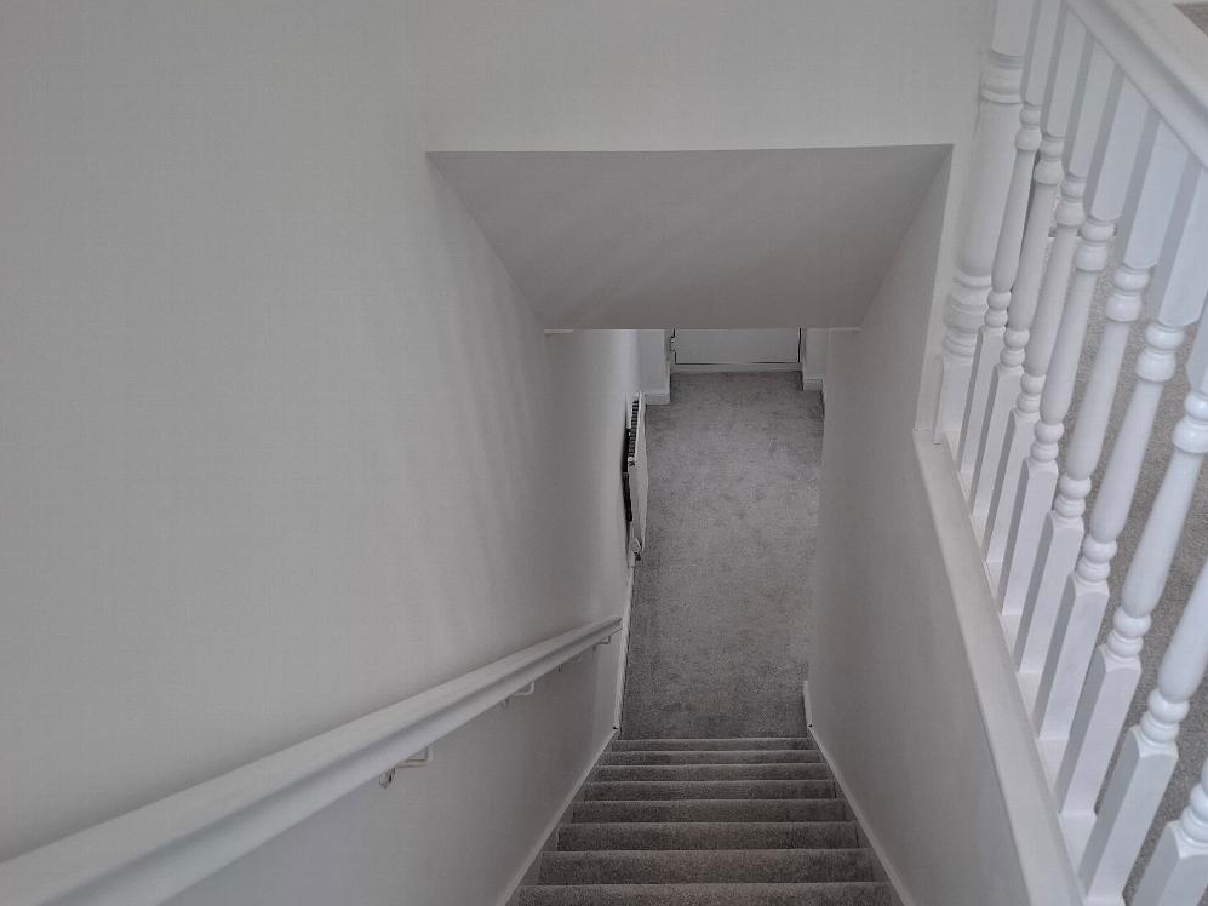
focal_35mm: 30
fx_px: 1047
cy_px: 566
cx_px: 711
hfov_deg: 59.6
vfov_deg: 46.4
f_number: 1.8
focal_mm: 5.54
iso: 320
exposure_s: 1/50
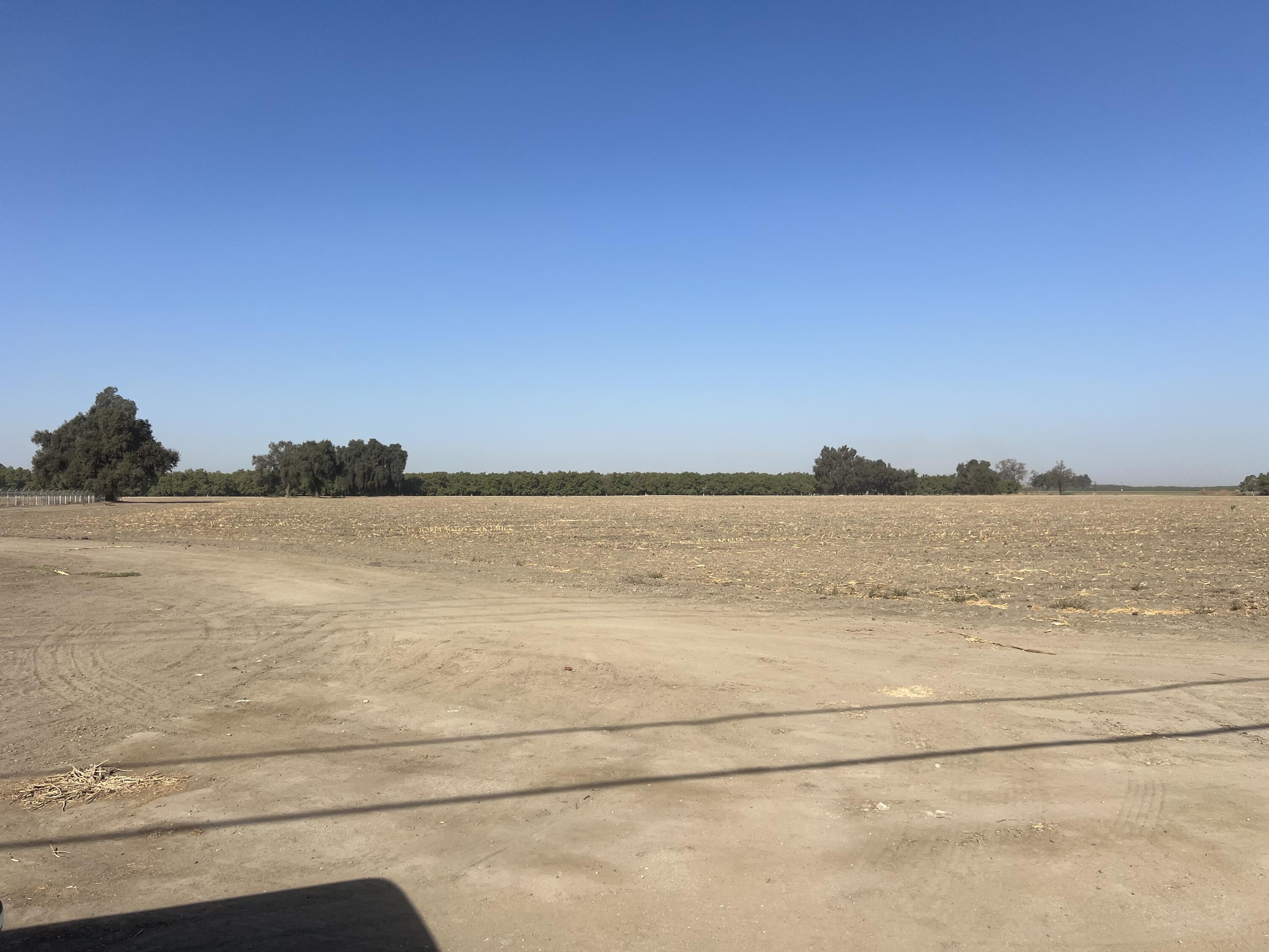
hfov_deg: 67.3
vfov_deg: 53.1
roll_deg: -0.3
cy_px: 476
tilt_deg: -0.6
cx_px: 634
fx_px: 953
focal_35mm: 26
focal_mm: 5.7
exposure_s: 1/6993
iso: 50
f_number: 1.5
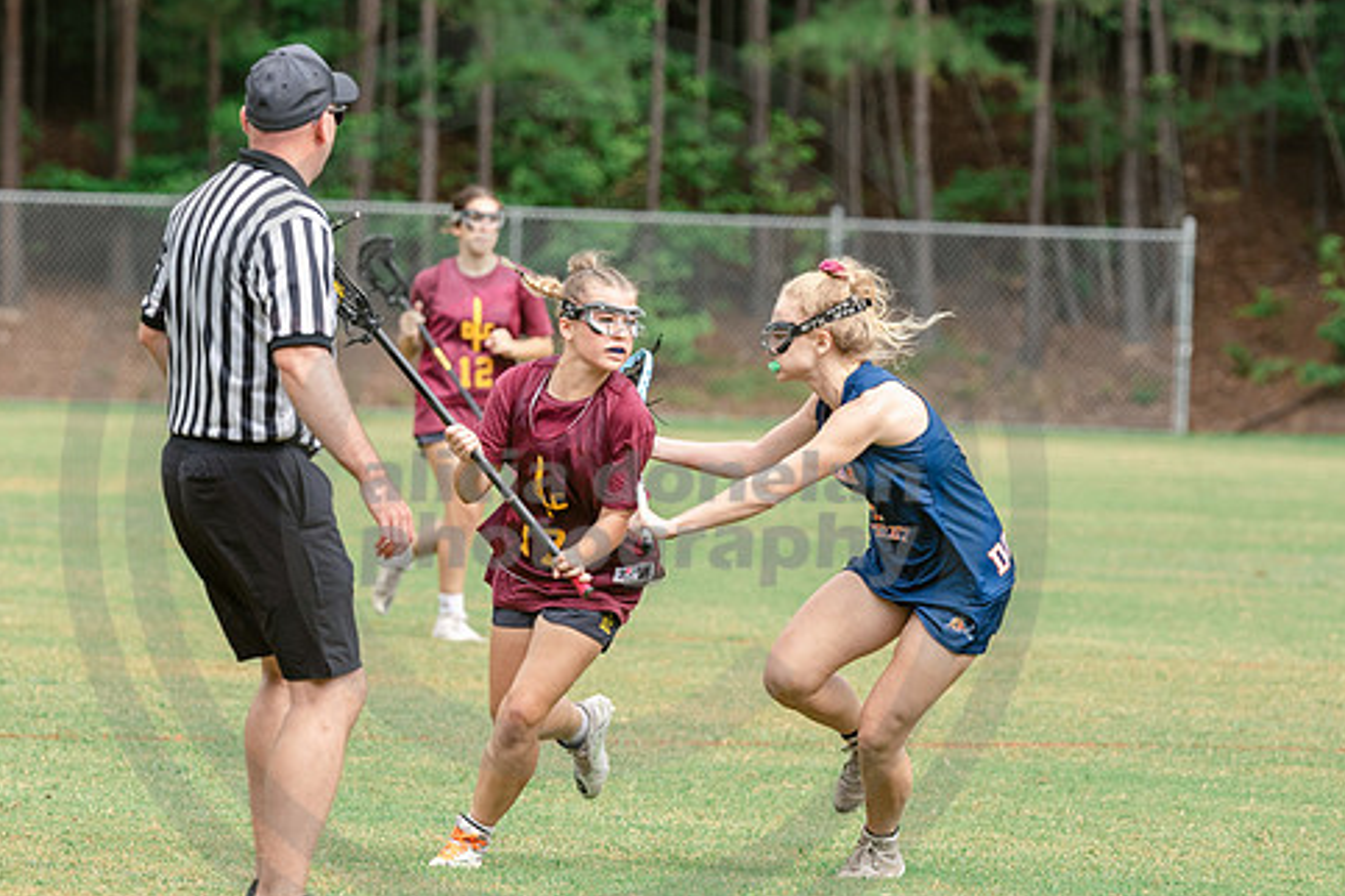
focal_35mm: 372
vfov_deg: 3.7
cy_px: 544
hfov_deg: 5.5
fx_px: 13897
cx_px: 804
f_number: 4
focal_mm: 180
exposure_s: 1/1000
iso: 250
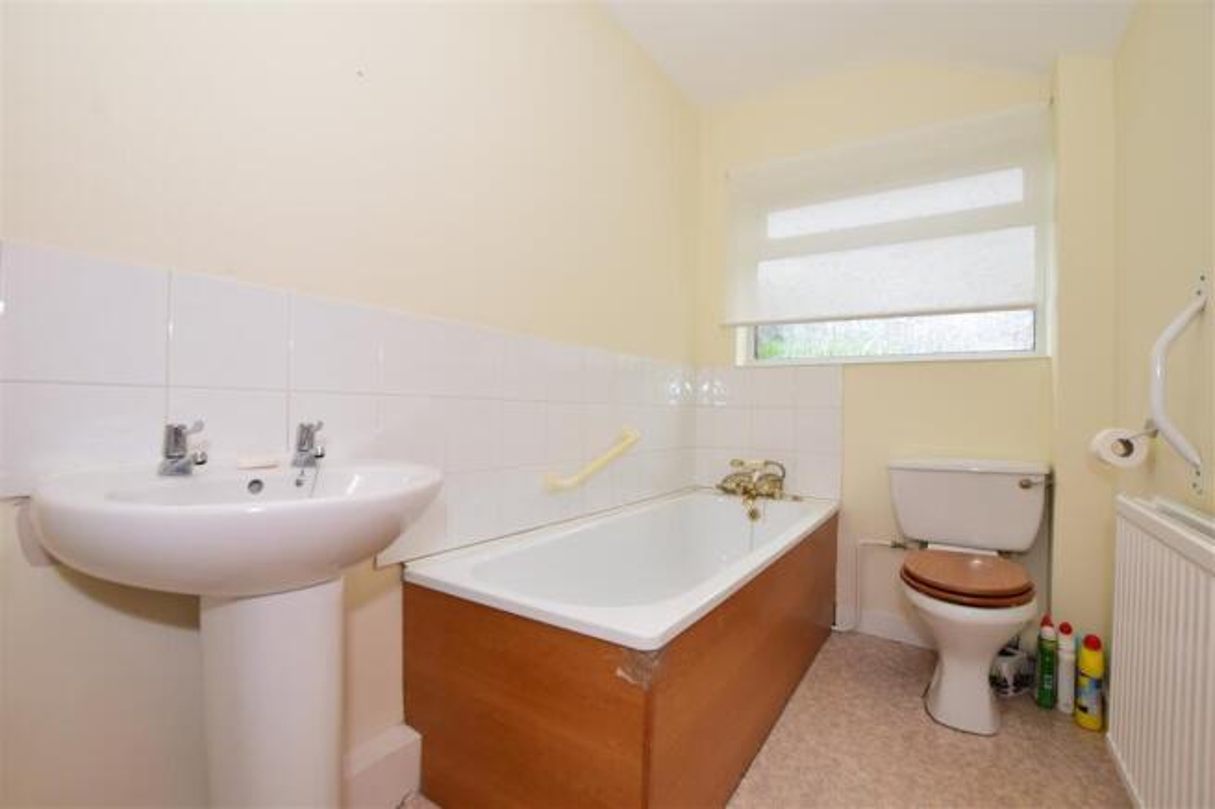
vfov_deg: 77.3
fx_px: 506
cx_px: 608
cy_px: 404
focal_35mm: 15
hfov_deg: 100.4
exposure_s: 1/200
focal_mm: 10
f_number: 7.1
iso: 400
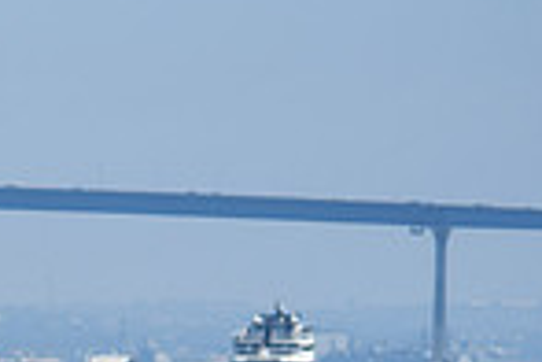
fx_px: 12028
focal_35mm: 799
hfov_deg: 2.6
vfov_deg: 1.7
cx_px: -465
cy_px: 611
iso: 110
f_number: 8
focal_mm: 135
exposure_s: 1/500
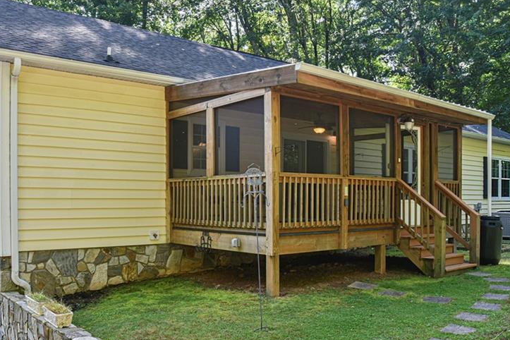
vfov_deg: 38.7
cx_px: 220
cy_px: 206
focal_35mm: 34
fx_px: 482
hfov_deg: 55.6
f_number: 5
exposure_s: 1/100
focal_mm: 24
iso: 800
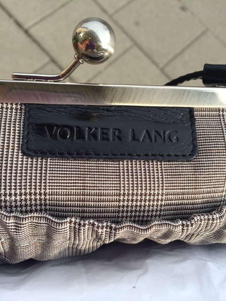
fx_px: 261
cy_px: 150
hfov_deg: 46.8
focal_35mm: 30
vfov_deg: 60.0
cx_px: 113
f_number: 2.2
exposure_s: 1/595
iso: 32
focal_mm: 4.12
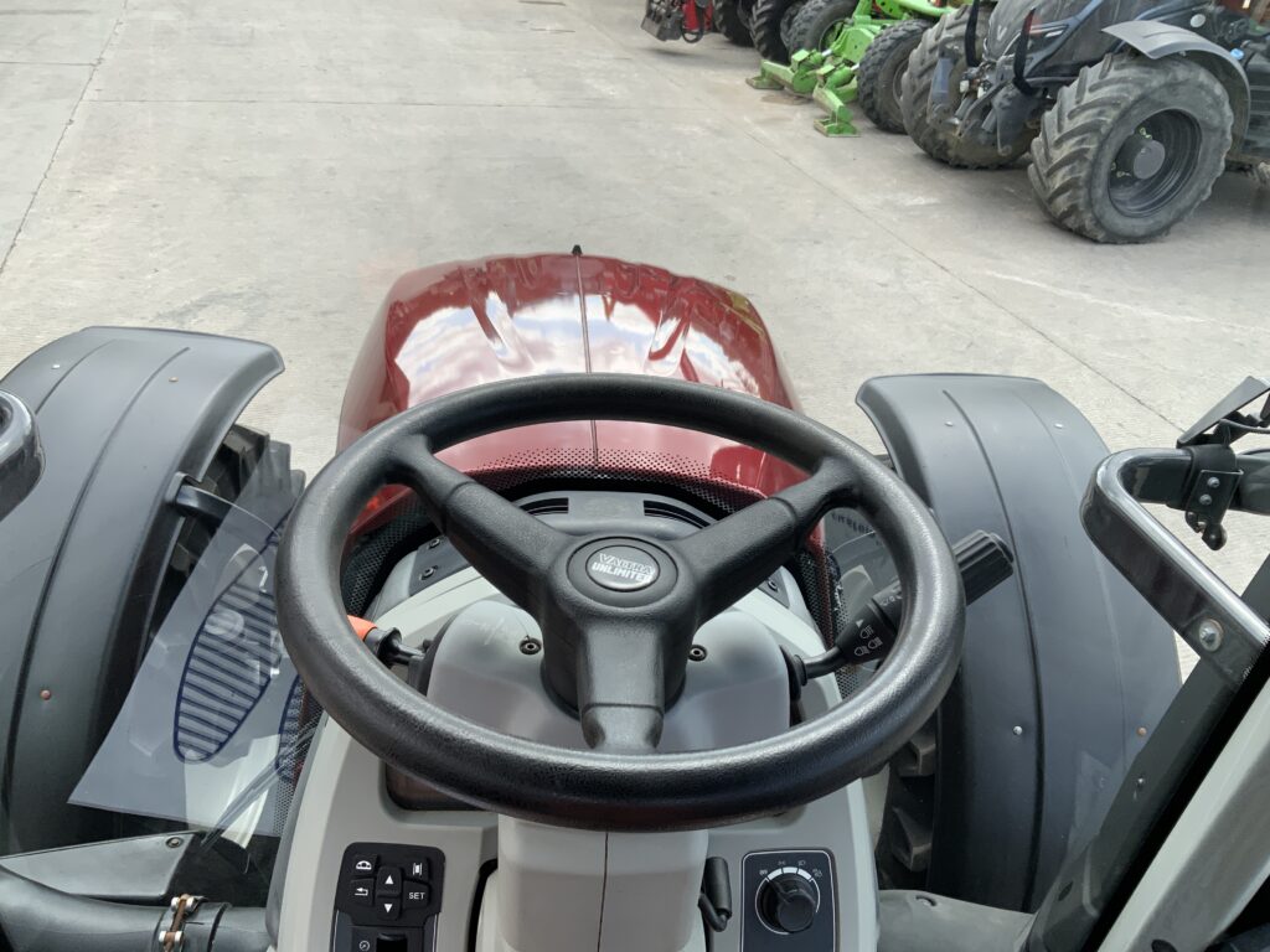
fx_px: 1064
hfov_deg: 61.7
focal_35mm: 29
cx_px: 635
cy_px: 476
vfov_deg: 48.2
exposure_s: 1/362
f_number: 1.8
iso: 16
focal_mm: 3
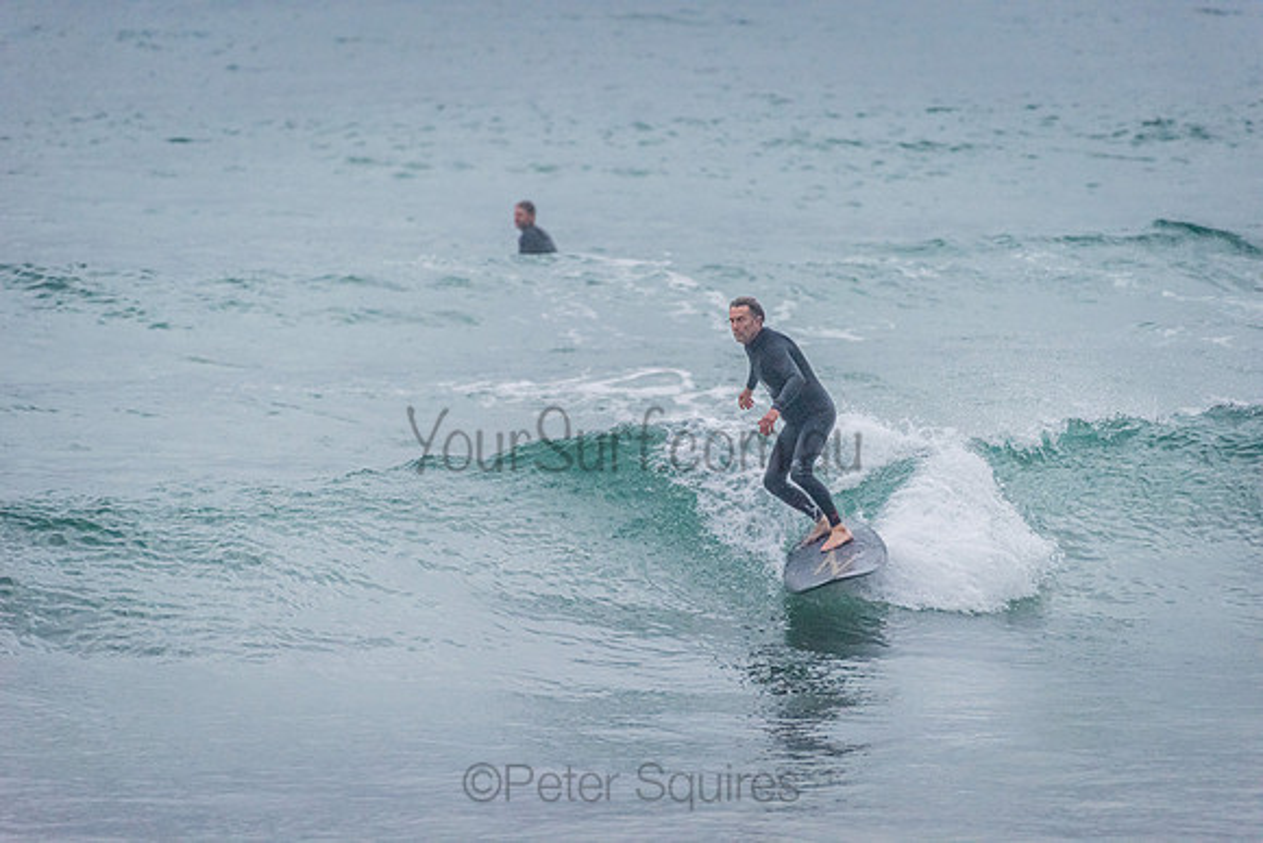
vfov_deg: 2.8
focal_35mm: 500
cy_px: 422
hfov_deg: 4.1
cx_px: 632
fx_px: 17545
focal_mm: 500
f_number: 5.6
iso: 2500
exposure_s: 1/1600
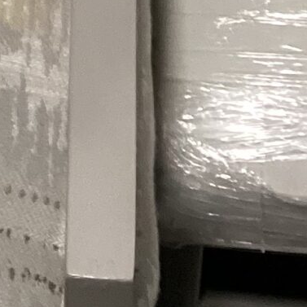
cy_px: -88
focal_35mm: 186
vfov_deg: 9.3
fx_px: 1866
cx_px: -448
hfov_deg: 8.5
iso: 250
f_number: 2.4
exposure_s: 1/60
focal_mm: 3.3
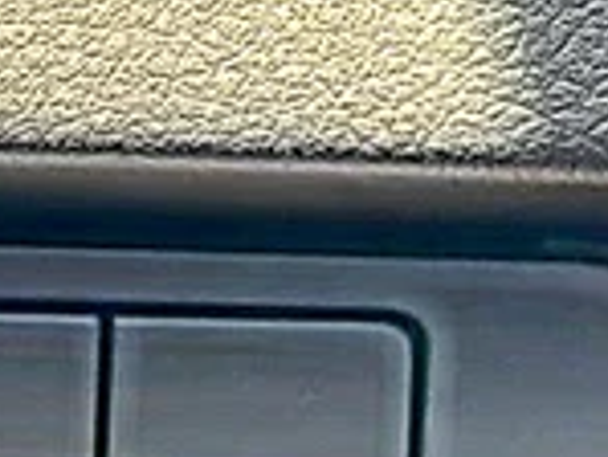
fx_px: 3797
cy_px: -108
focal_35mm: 216
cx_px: -200
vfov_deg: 6.8
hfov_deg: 9.0
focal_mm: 6.86
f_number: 1.78
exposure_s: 1/79
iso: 64
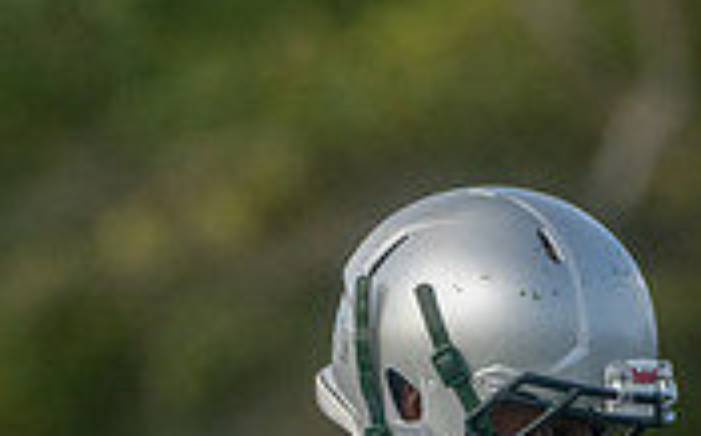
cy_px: 718
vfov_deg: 0.8
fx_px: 31817
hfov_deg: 1.3
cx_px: 348
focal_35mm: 1667
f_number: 8
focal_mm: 493
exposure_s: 1/1250
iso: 1600
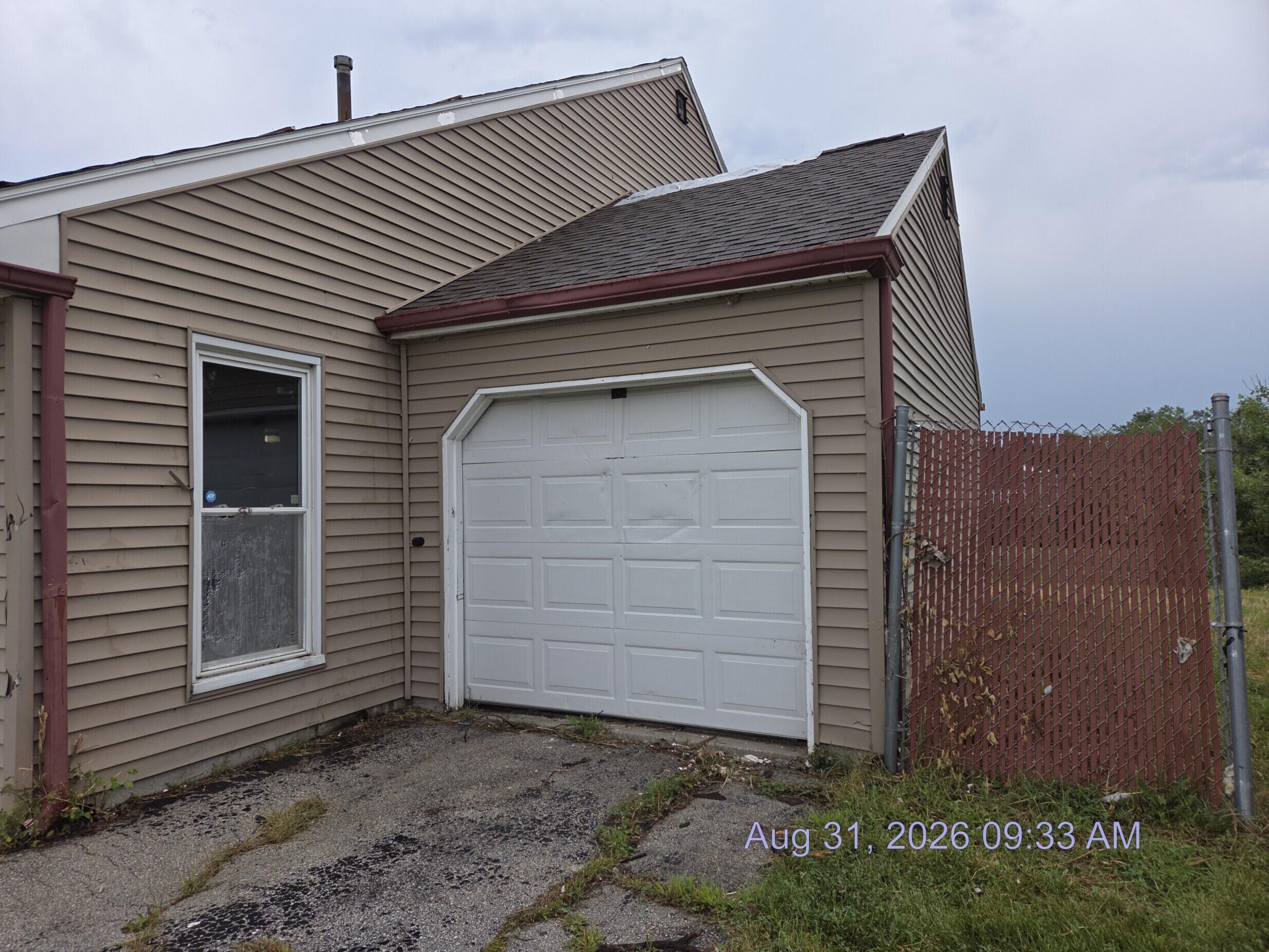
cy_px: 476
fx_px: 843
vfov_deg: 58.9
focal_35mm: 23
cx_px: 634
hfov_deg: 73.9
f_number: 1.8
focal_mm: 5.4
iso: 25
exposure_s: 1/726
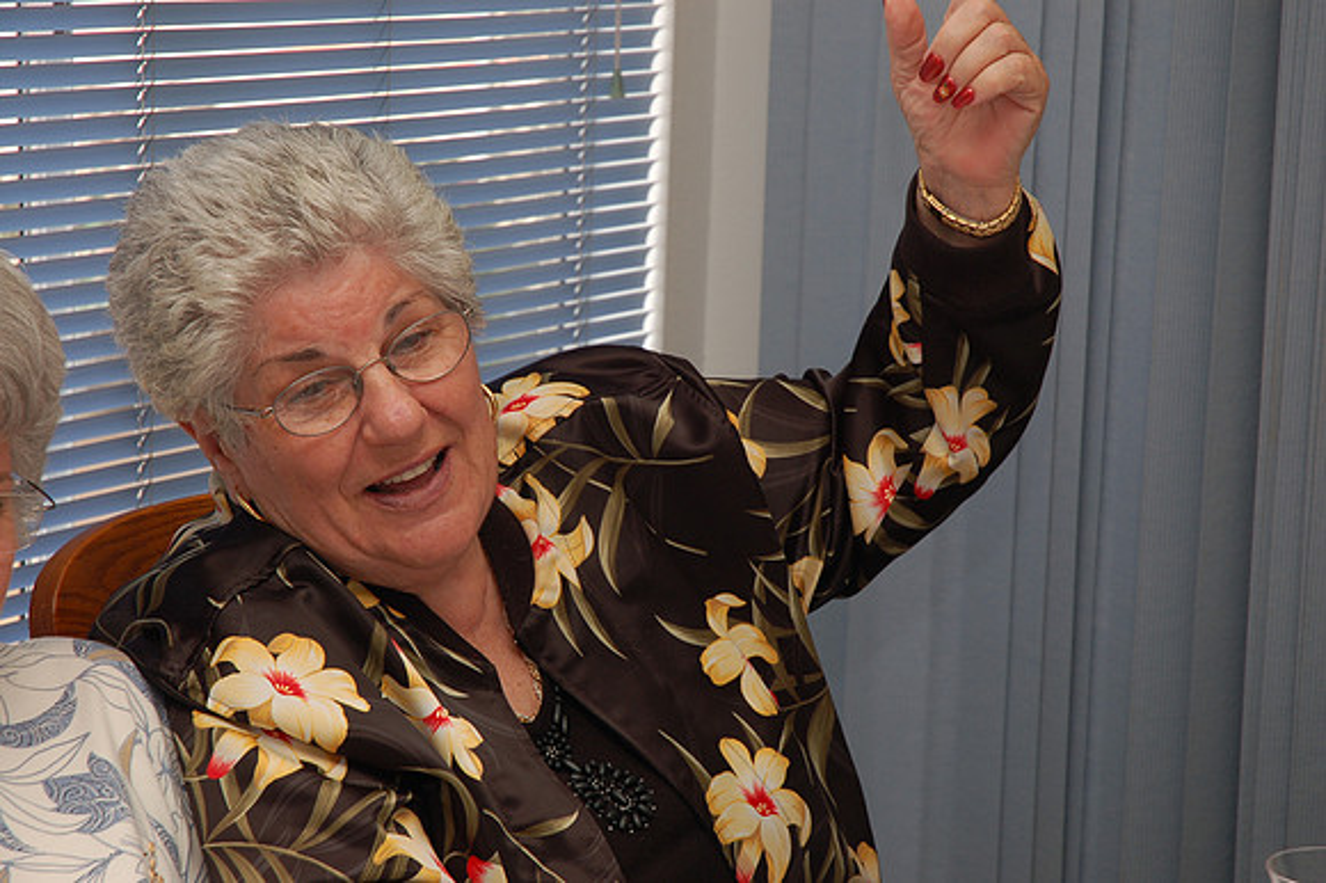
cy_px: 442
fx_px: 3589
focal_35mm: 98
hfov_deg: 20.9
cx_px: 663
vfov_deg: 14.0
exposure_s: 1/60
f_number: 8
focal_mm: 65
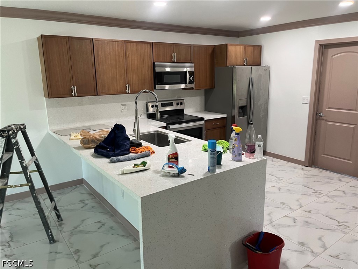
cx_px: 179
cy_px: 134
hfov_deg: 67.3
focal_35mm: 26
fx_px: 269
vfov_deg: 53.1
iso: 100
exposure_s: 1/60
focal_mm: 5.1
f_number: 1.6
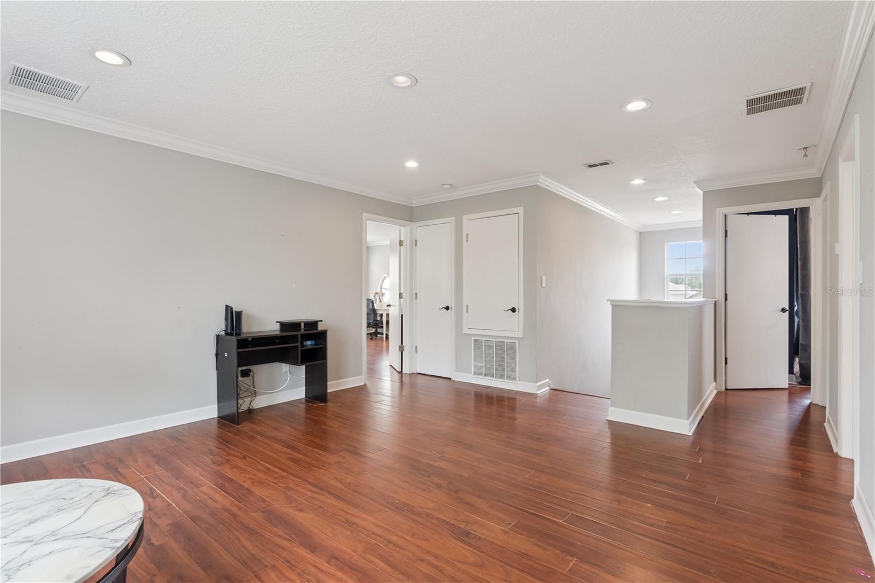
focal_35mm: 17
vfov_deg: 70.4
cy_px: 292
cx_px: 438
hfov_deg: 93.3
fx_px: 413
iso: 800
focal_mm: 17
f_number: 10
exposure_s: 1/30
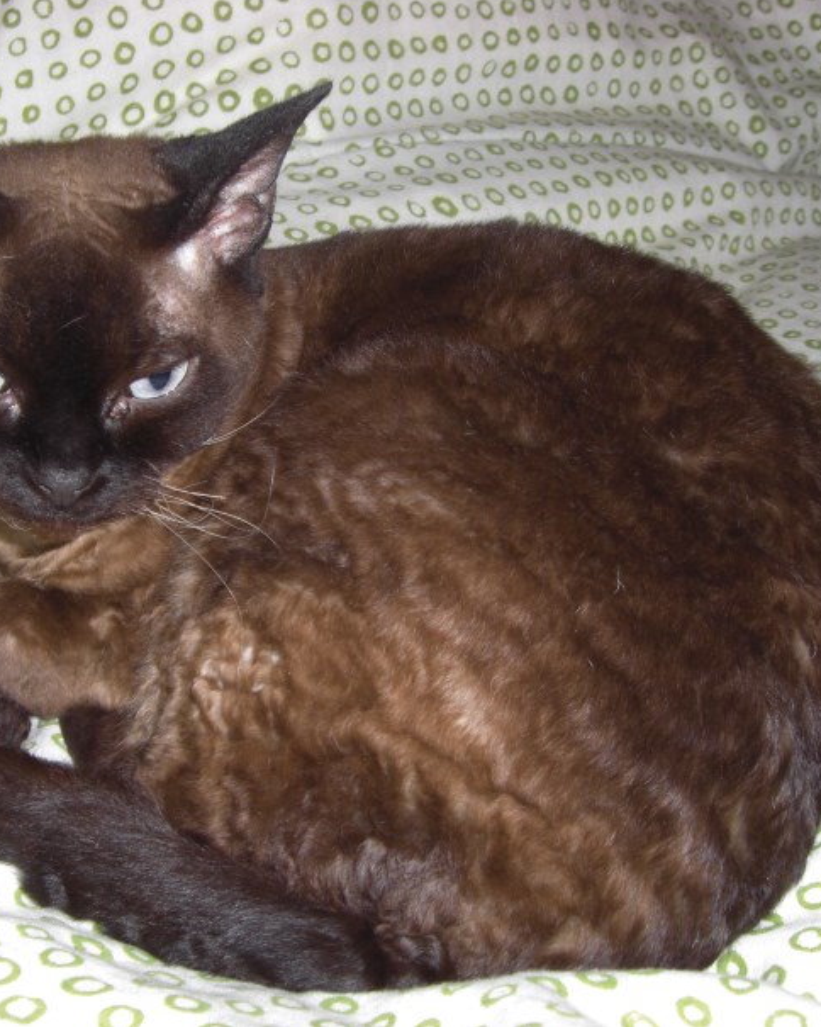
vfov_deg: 37.3
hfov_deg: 30.1
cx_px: 304
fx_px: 1519
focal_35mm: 50
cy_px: 511
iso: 64
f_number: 2.7
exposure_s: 1/60
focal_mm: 6.2
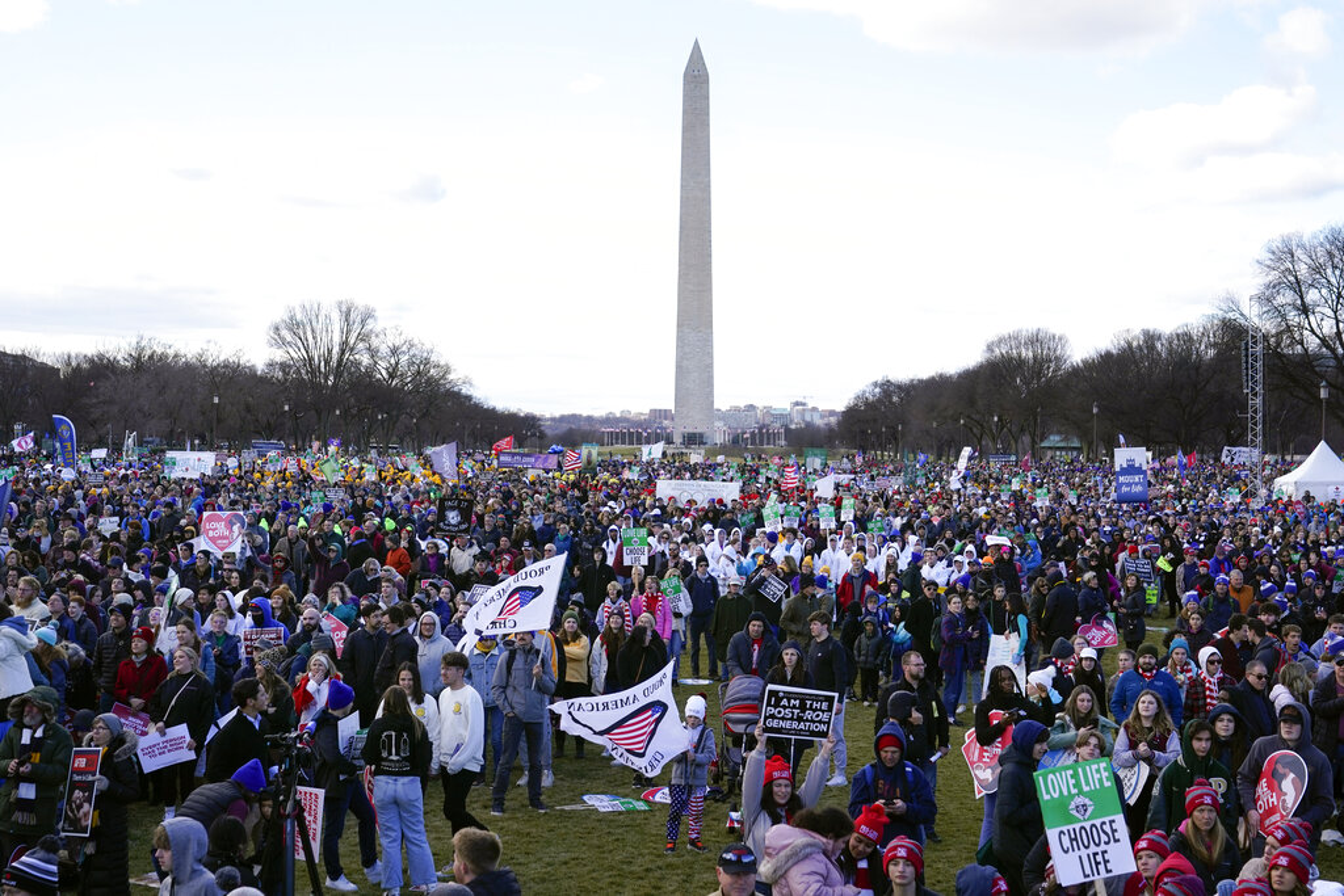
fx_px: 1755
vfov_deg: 28.7
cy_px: 448
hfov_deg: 41.9
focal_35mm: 47
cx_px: 672
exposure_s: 1/800
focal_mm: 47
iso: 400
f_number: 5.6
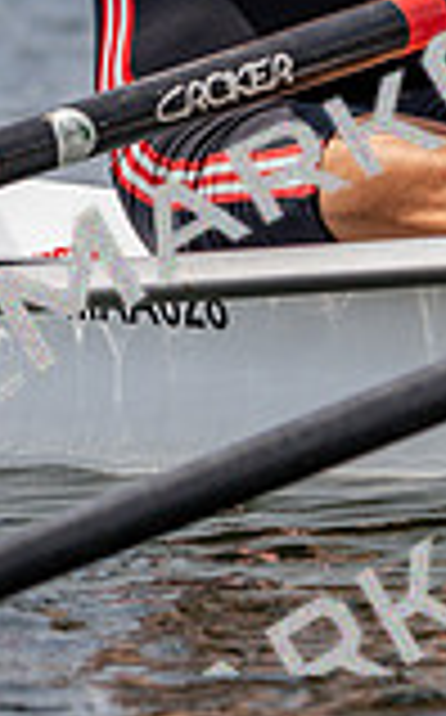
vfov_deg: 2.8
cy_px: -97
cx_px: 617
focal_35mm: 744
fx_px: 14509
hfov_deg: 1.8
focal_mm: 200
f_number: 5.6
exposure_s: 1/1600
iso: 200
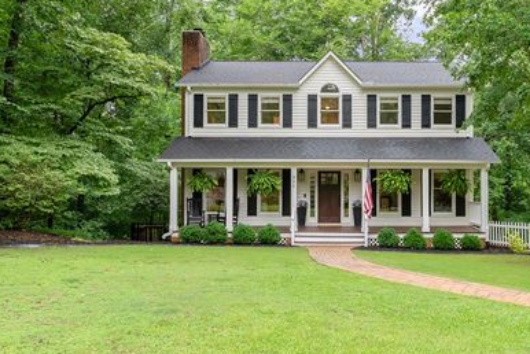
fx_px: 516
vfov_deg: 37.9
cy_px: 172
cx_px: 331
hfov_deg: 53.8
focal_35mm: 35
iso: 100
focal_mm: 27
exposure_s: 1/25
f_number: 8
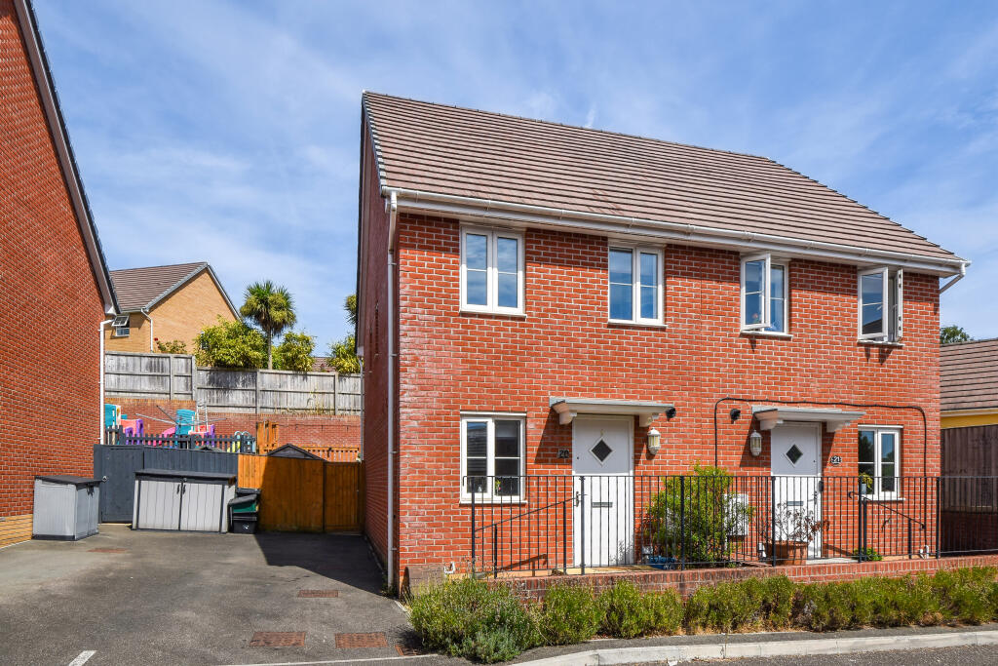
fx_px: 541
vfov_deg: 63.2
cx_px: 499
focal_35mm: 20
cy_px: 333
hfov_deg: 85.4
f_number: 9
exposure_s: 1/320
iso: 100
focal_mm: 13
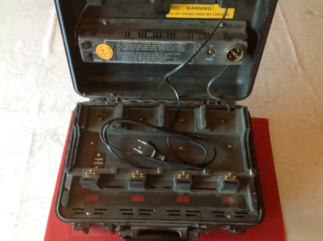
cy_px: 120
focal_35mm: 35
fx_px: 326
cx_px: 162
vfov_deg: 40.6
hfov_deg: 52.7
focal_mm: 4.28
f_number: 2.4
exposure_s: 1/15
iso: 64
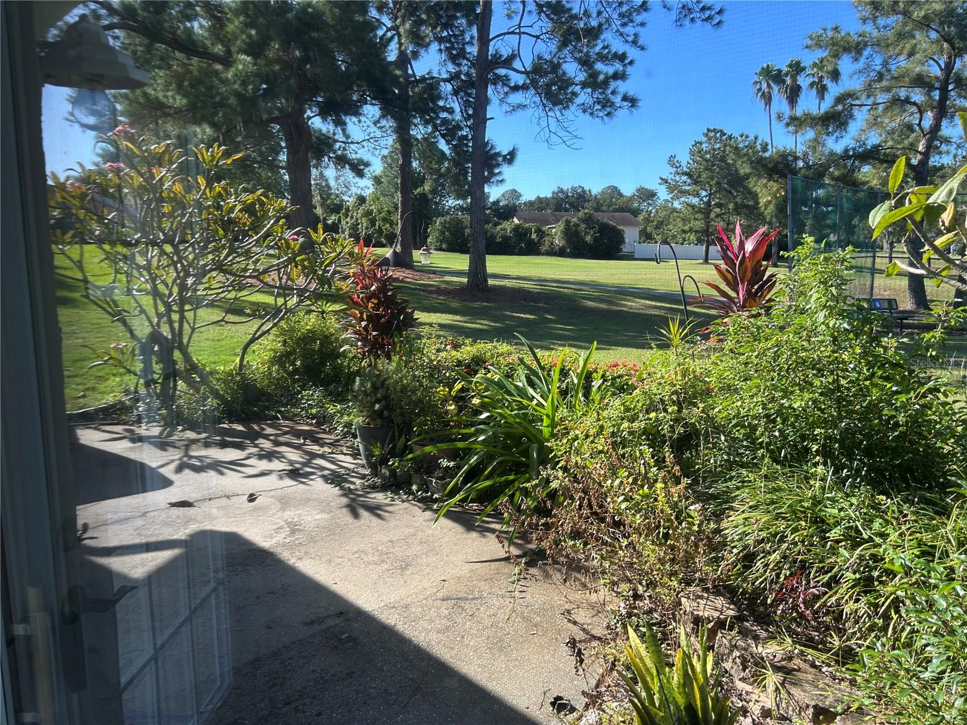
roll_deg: +0.3
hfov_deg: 67.3
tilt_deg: -9.5
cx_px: 484
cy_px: 362
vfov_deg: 53.1
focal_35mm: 26
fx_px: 726
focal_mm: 5.7
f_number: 1.5
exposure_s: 1/714
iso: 50
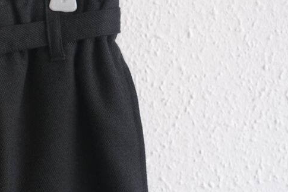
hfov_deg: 19.3
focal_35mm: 105
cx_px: 72
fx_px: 840
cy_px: 121
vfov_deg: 13.0
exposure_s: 1/400
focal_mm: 35
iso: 800
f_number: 2.2
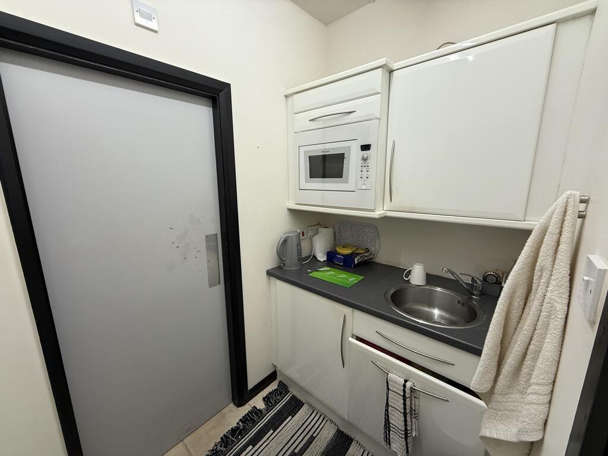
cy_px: 228
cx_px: 304
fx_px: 246
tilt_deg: -10.5
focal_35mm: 14
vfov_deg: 85.7
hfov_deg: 102.1
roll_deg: +0.0
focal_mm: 2.22
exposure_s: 1/100
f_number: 2.2
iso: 125
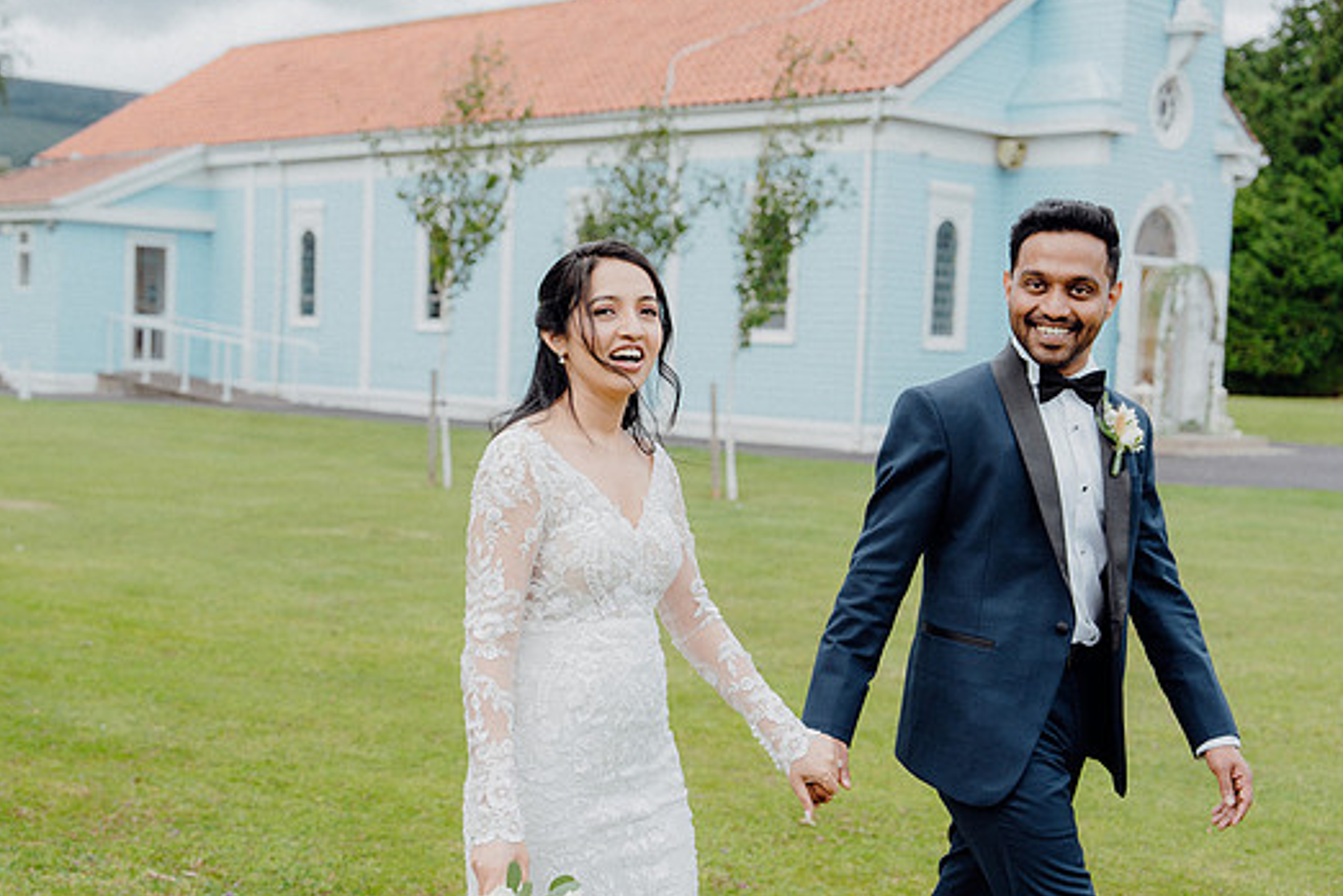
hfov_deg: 39.6
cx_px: 612
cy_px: 460
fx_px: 1865
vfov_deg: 27.0
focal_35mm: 50
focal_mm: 45
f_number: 3.5
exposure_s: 1/1250
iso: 125
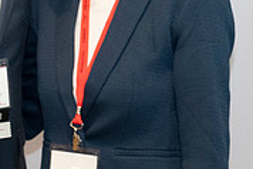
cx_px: 14
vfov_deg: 7.0
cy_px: -29
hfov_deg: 10.5
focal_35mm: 195
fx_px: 1371
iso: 2500
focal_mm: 40
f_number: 8
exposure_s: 1/80
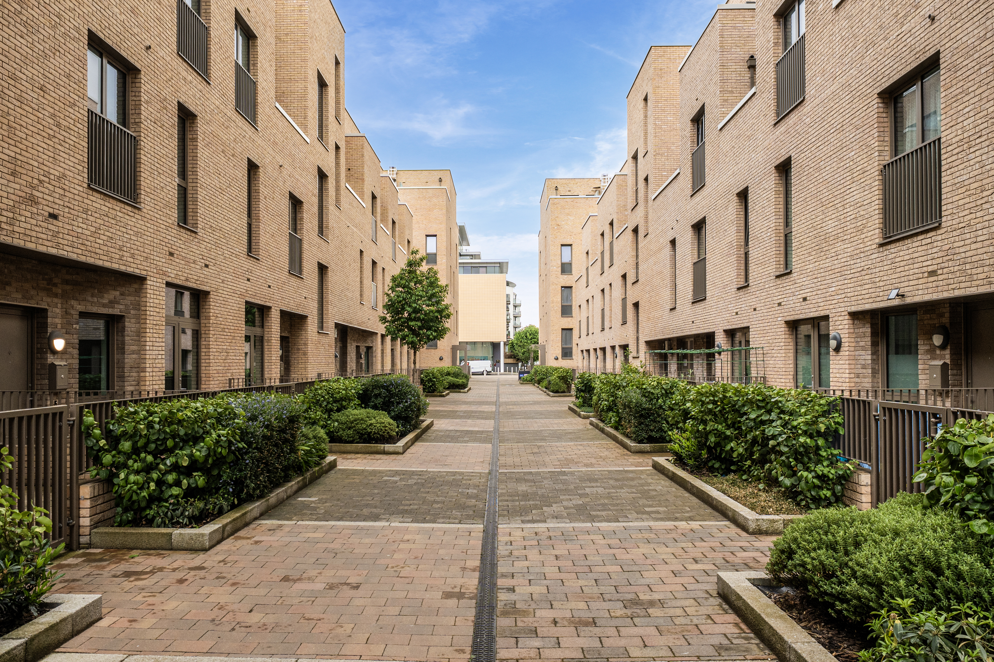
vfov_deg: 53.1
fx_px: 663
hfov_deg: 73.7
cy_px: 331
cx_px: 497
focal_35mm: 24
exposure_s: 1/80
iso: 400
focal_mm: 16
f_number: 8
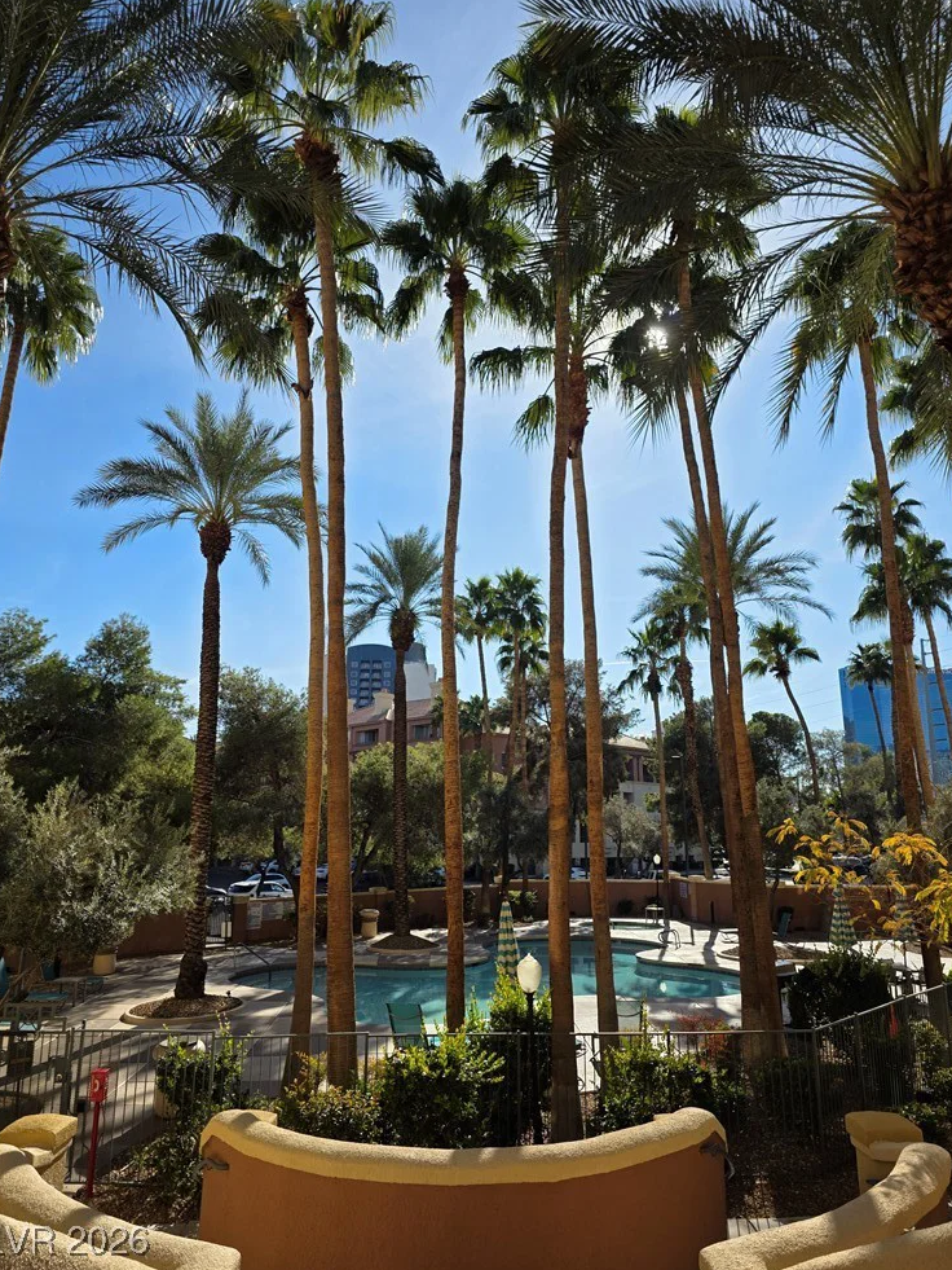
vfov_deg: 71.6
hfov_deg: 56.8
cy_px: 615
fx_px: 880
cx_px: 471
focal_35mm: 24
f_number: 1.7
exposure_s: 1/5153
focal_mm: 6.3
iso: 80
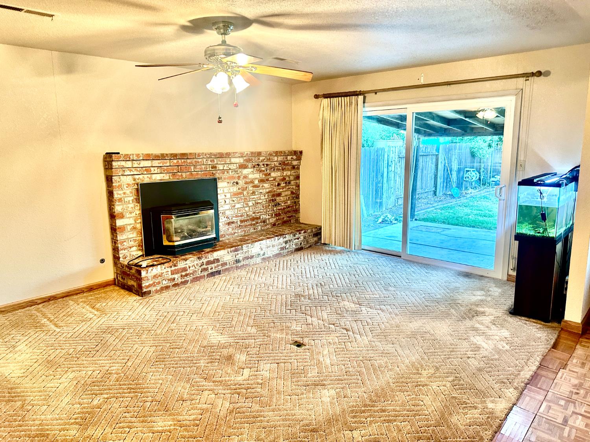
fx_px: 409
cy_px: 221
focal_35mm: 24
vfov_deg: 56.8
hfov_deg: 71.6
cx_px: 295
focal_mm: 6.86
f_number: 1.78
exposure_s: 1/60
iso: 320
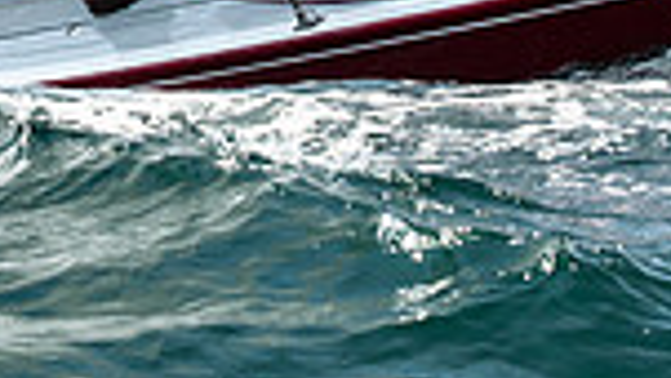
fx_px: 7154
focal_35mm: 402
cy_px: -307
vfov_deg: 3.0
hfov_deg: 5.4
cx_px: -4
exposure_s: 1/2500
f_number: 5
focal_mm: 100
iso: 320
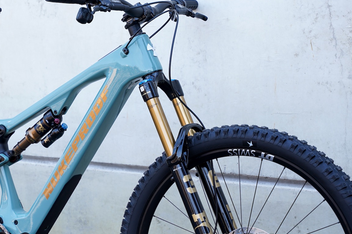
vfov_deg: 11.2
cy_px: 136
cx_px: 75
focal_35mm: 122
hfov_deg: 16.7
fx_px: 1193
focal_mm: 70
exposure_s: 1/200
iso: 200
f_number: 4
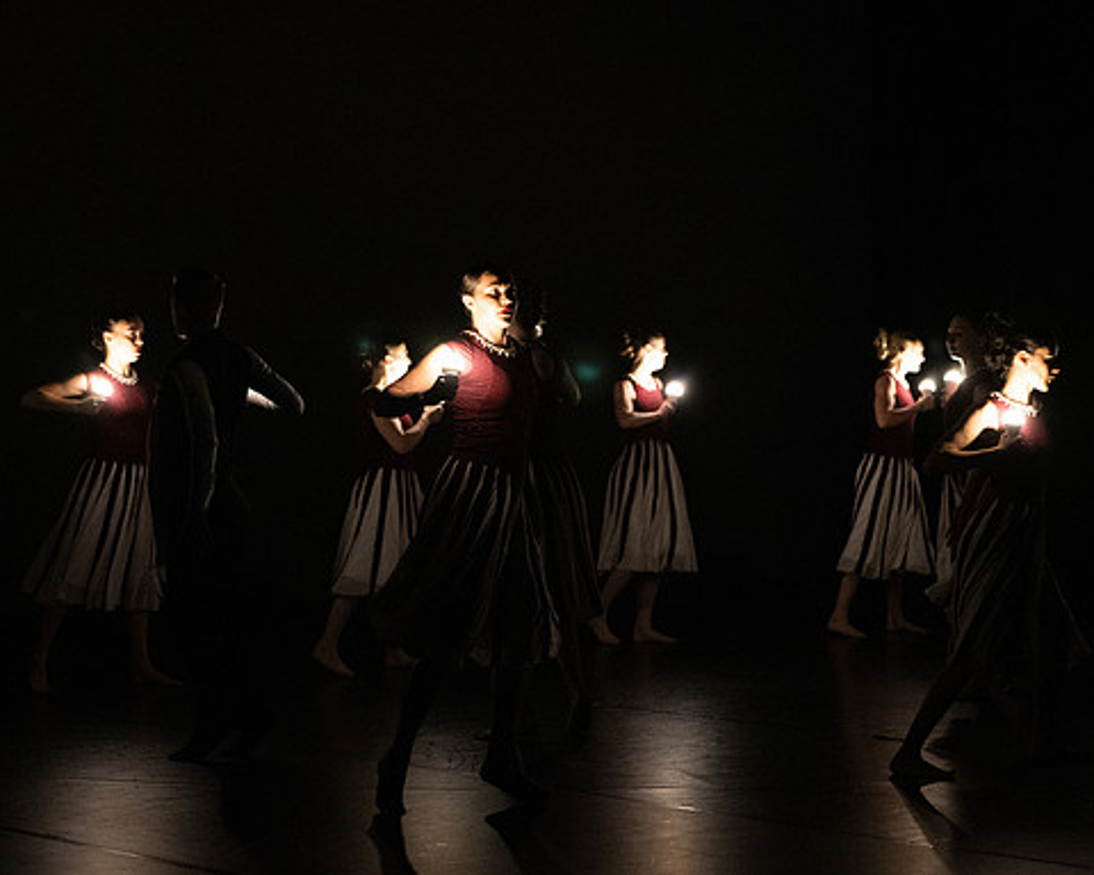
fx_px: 3464
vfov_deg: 14.4
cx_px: 548
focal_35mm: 107
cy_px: 354
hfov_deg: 17.9
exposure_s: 1/500
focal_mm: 70
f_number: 2.8
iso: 6400
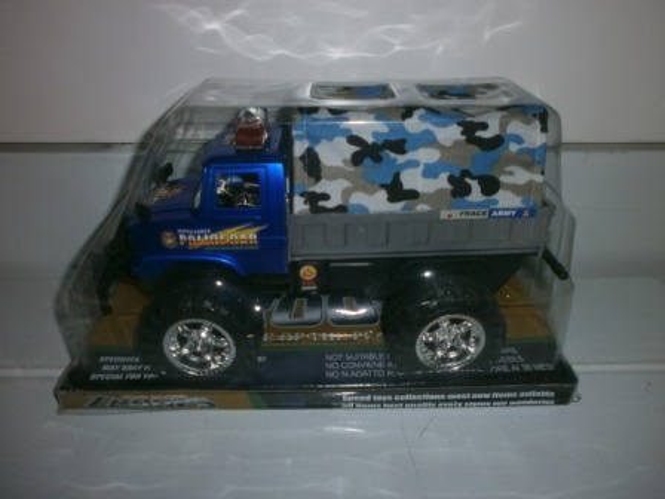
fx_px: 519
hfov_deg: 65.3
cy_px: 250
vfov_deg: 51.4
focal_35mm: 27
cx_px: 332
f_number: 2.9
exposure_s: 1/30
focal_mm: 4.8
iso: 100
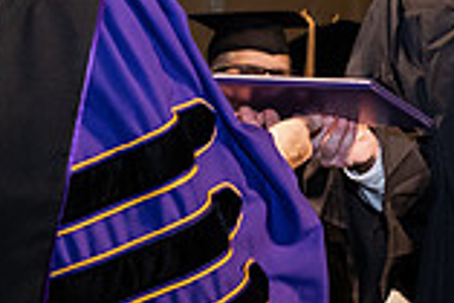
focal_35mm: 229
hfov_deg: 9.0
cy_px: 13
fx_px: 2891
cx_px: 217
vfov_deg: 6.0
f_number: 6.3
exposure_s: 1/200
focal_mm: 62
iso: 1600
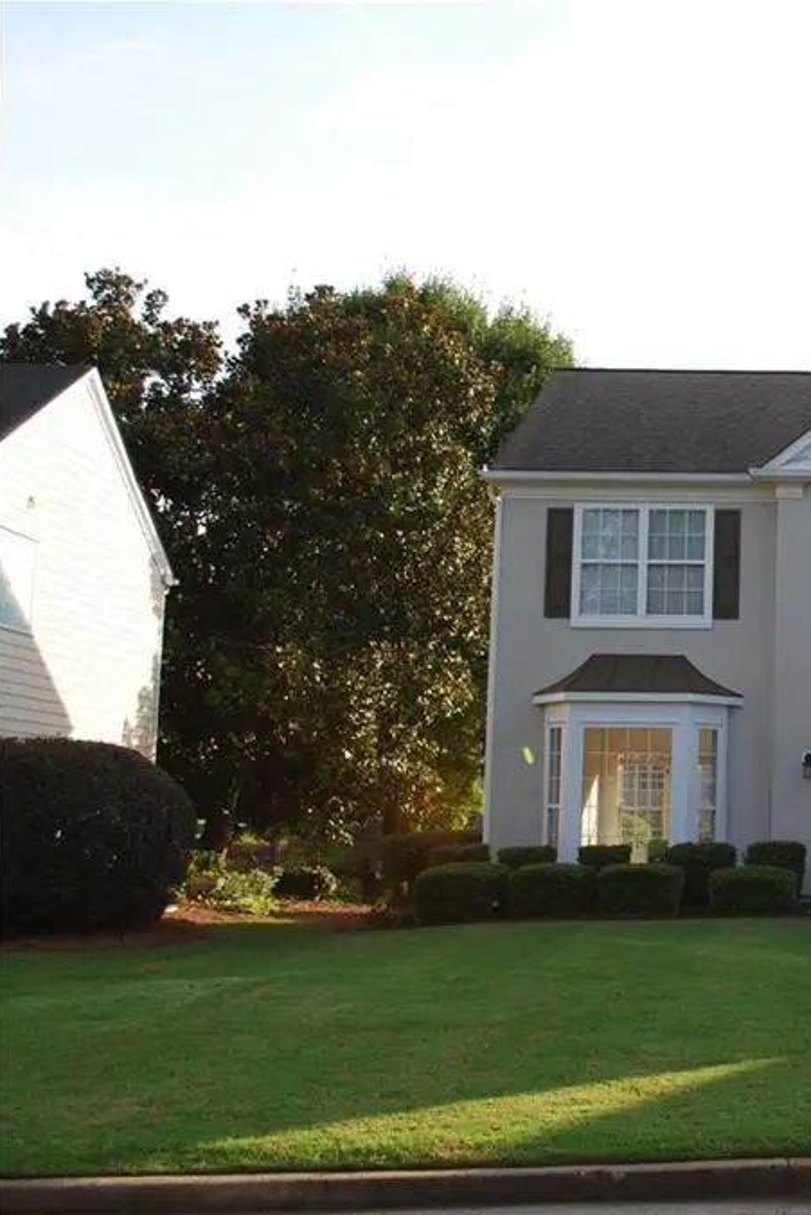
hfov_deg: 24.9
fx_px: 1689
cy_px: 613
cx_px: 917
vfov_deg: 39.6
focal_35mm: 50
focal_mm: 22
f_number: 5.6
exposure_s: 1/200
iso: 100
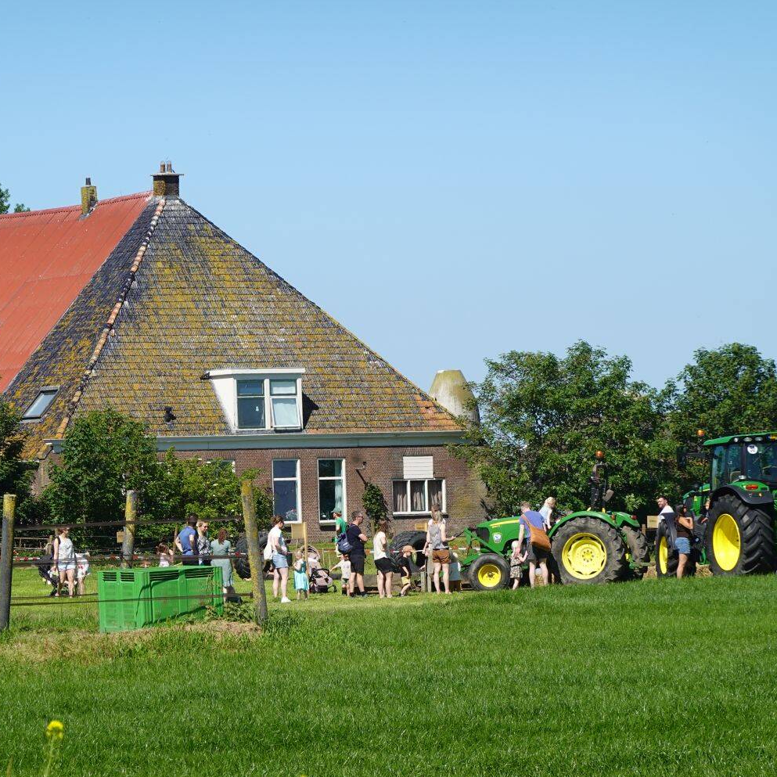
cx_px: 287
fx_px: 5409
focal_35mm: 213
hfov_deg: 8.2
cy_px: 390
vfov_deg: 8.2
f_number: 5.6
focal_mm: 60.05
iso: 100
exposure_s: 1/400
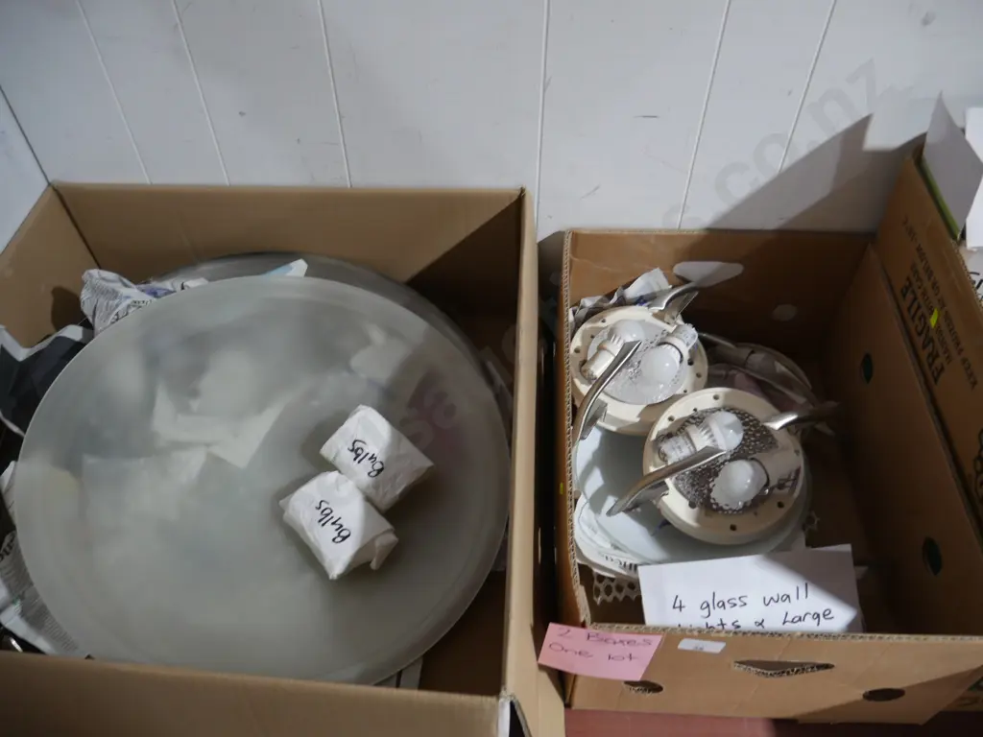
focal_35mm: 28
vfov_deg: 49.7
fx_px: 795
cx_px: 492
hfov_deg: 63.4
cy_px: 368
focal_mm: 14
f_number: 3.5
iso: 800
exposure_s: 1/60
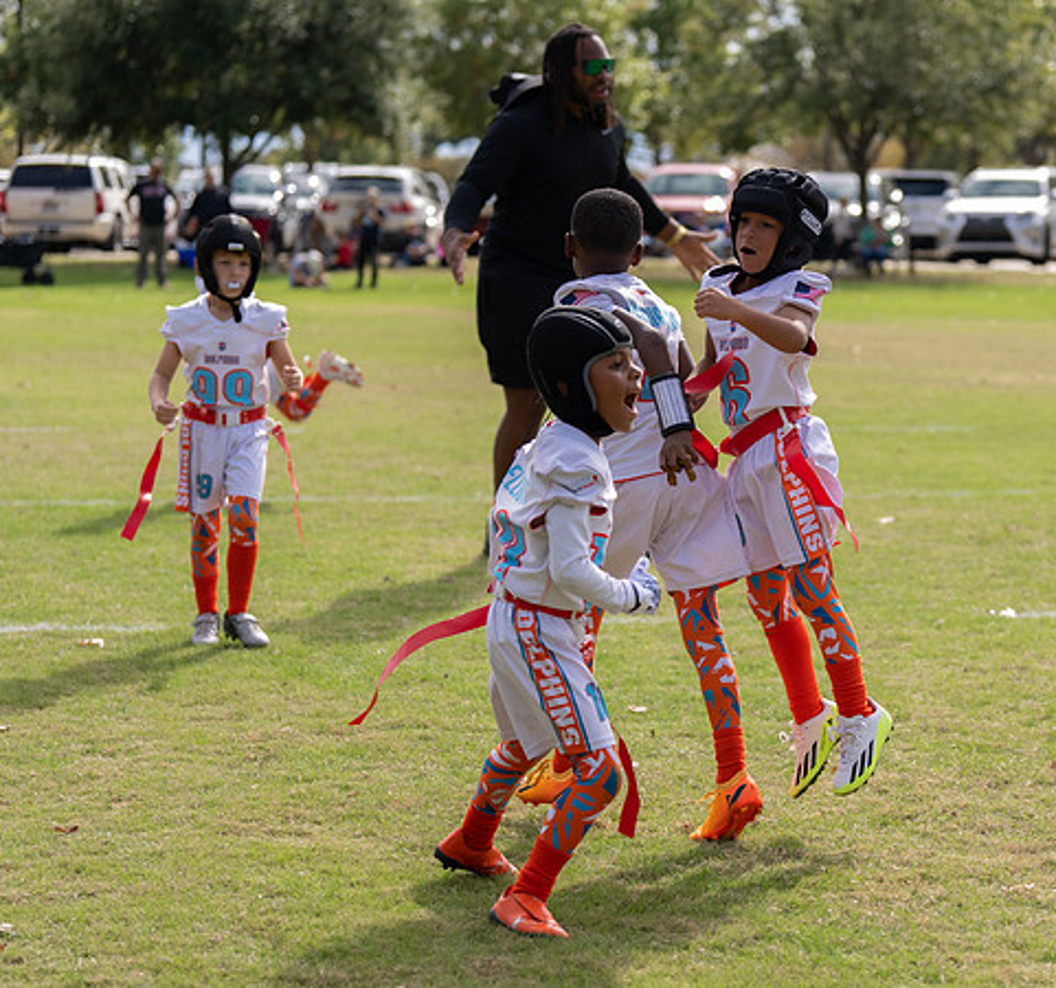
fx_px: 3454
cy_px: 541
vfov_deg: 16.3
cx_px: 790
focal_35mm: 103
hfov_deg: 17.3
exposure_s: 1/1600
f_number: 2.8
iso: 100
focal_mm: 70
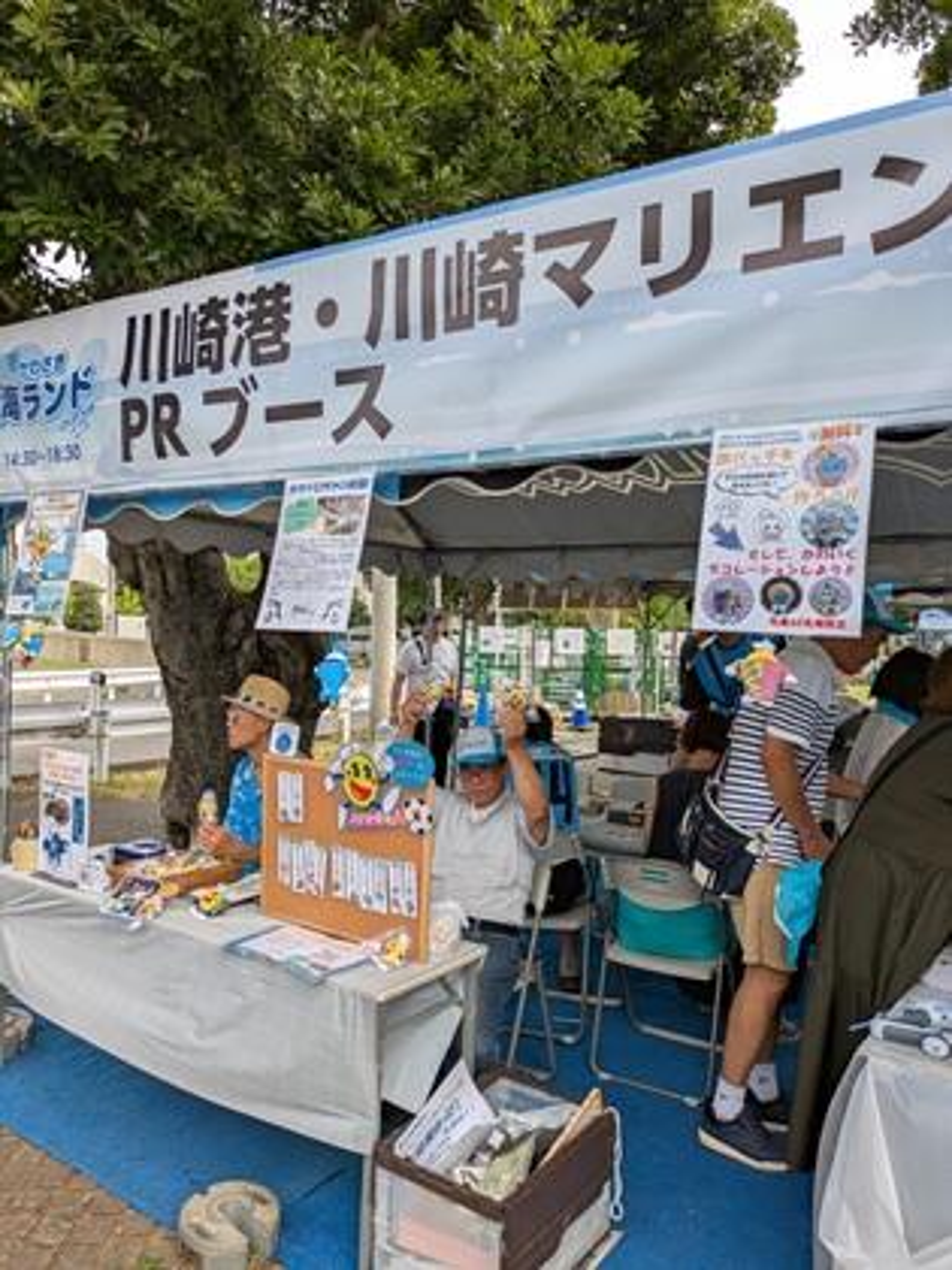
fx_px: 917
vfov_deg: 69.4
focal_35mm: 25
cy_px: 635
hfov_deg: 54.9
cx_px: 476
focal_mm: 5.43
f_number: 1.89
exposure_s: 1/790
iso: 44
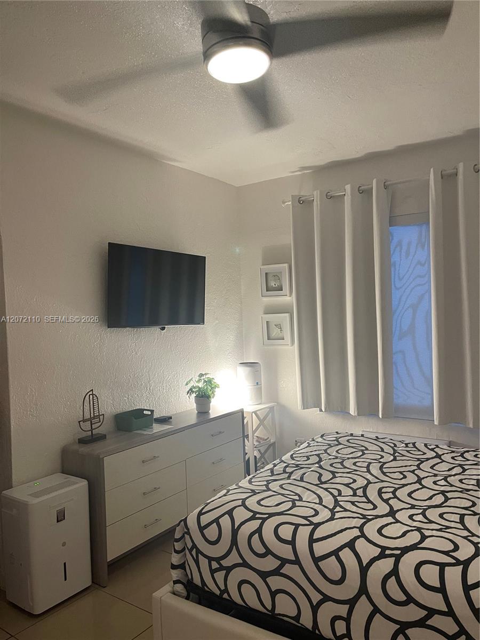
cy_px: 320
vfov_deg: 69.4
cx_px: 240
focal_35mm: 25
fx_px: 462
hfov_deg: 54.9
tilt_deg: +0.1
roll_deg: +1.8
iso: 320
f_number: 1.6
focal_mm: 5.1
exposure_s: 1/60
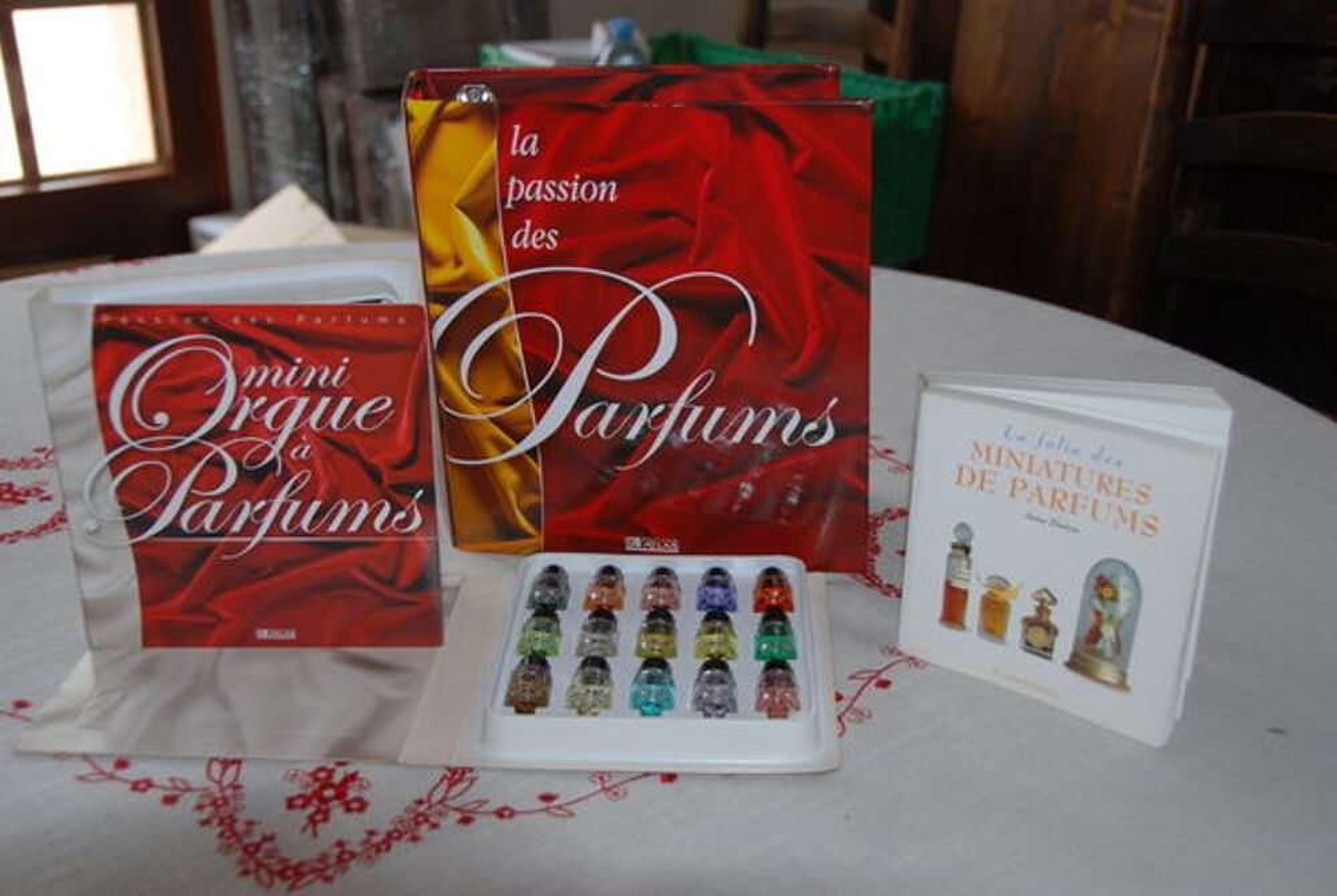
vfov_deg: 30.9
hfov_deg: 44.9
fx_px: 1618
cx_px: 668
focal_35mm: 44
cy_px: 448
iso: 200
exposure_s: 1/60
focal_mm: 29
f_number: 4.2
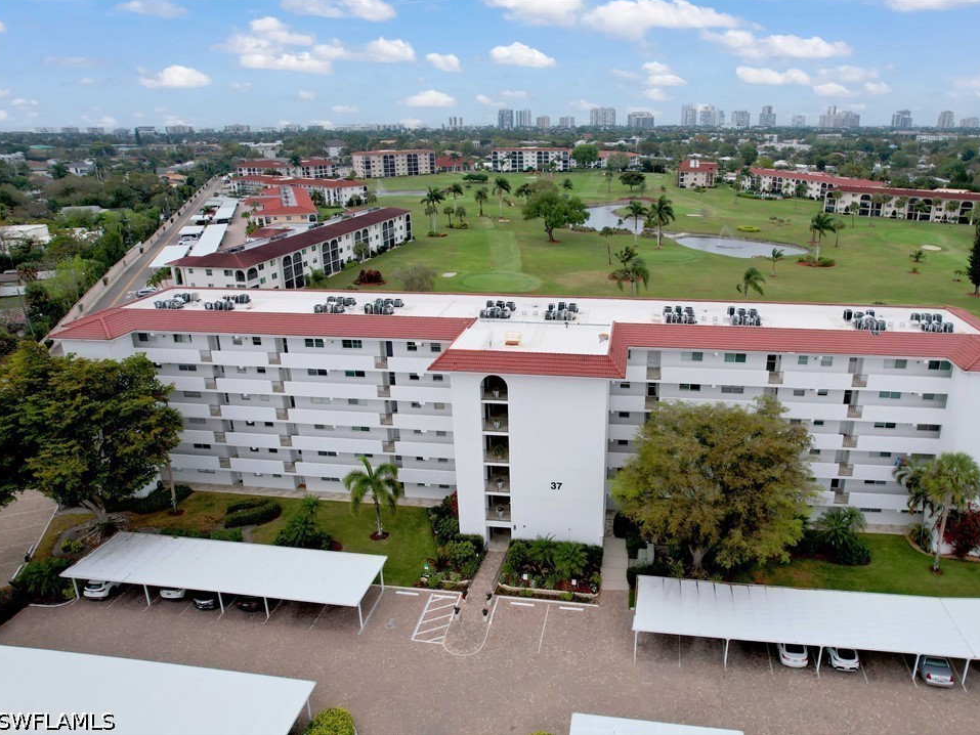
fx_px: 680
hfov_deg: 71.3
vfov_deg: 56.8
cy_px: 366
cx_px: 547
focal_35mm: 24
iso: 120
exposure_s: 1/2000
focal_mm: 8.38
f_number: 2.8
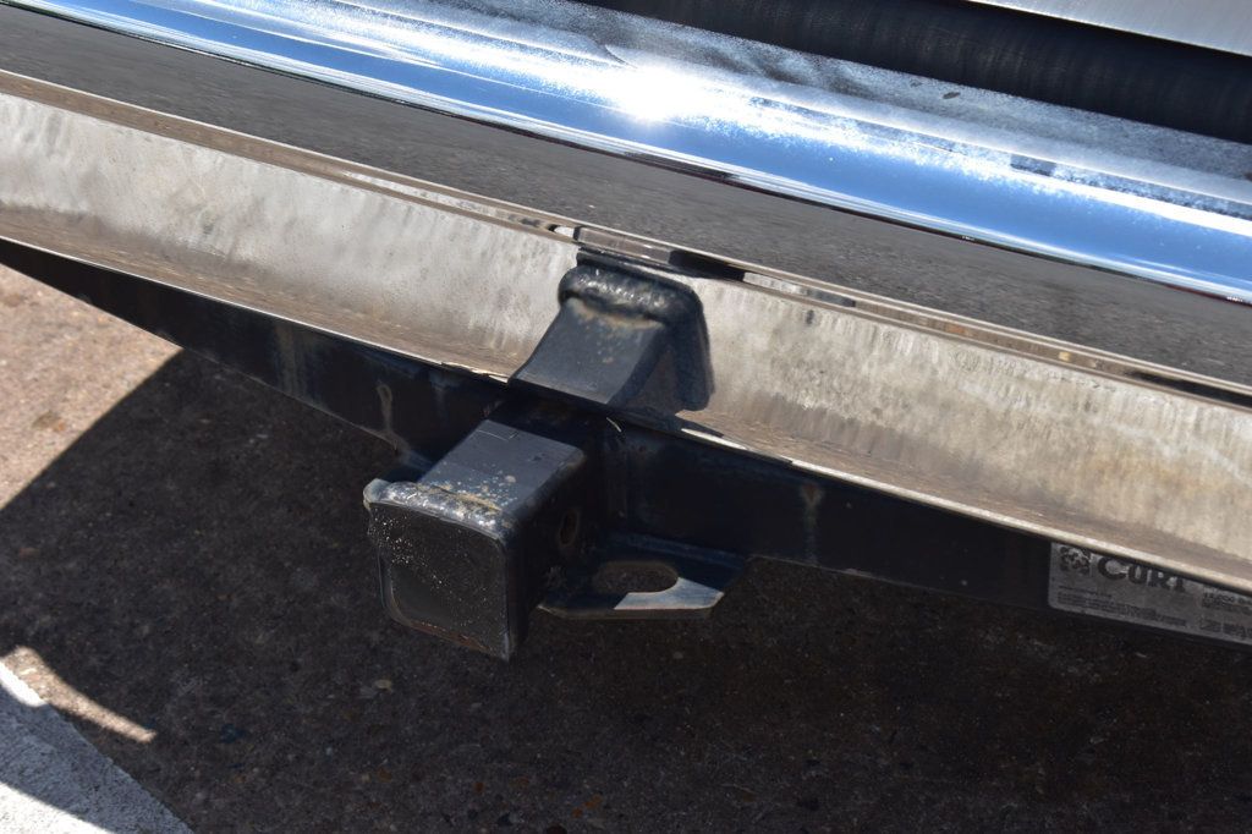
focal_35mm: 82
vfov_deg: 16.5
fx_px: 2868
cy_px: 417
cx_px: 626
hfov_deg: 24.6
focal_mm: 55
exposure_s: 1/500
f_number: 11
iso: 360
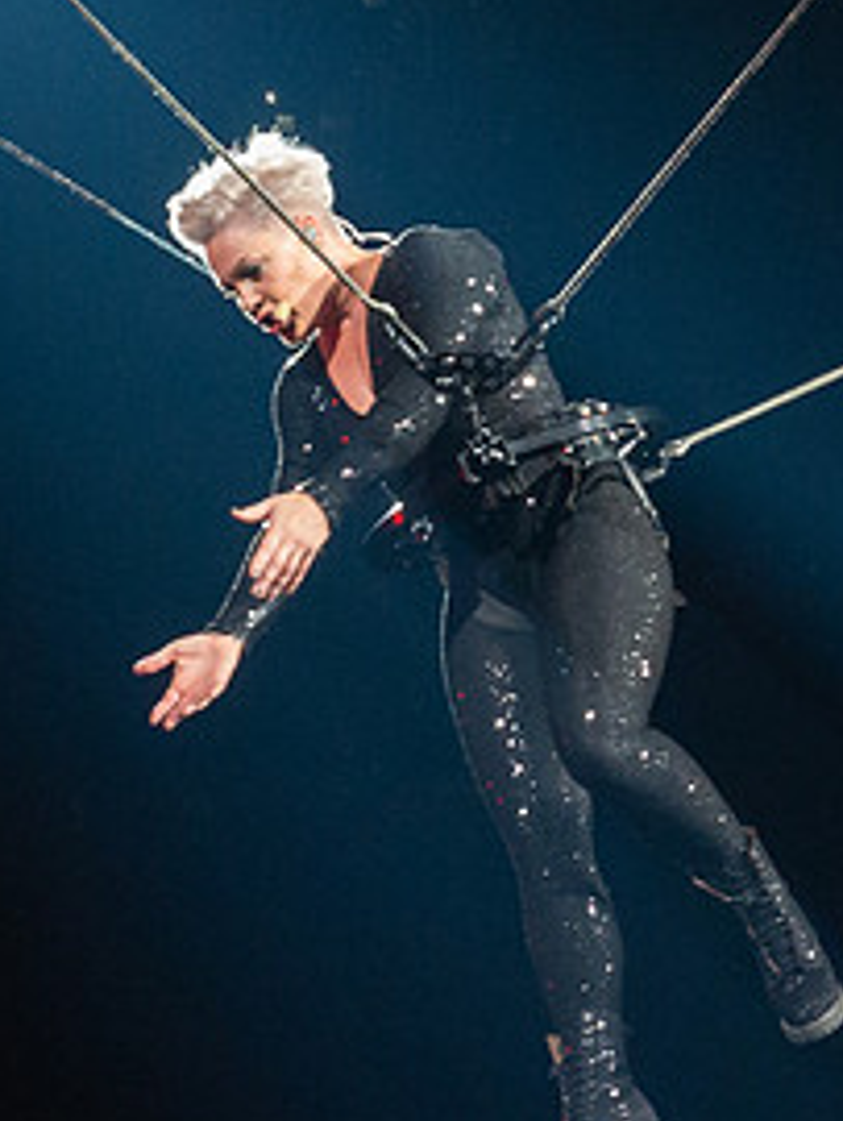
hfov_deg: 4.1
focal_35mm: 365
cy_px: 613
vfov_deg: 5.4
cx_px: 600
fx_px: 11833
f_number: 5.6
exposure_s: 1/200
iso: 800
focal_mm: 51.2
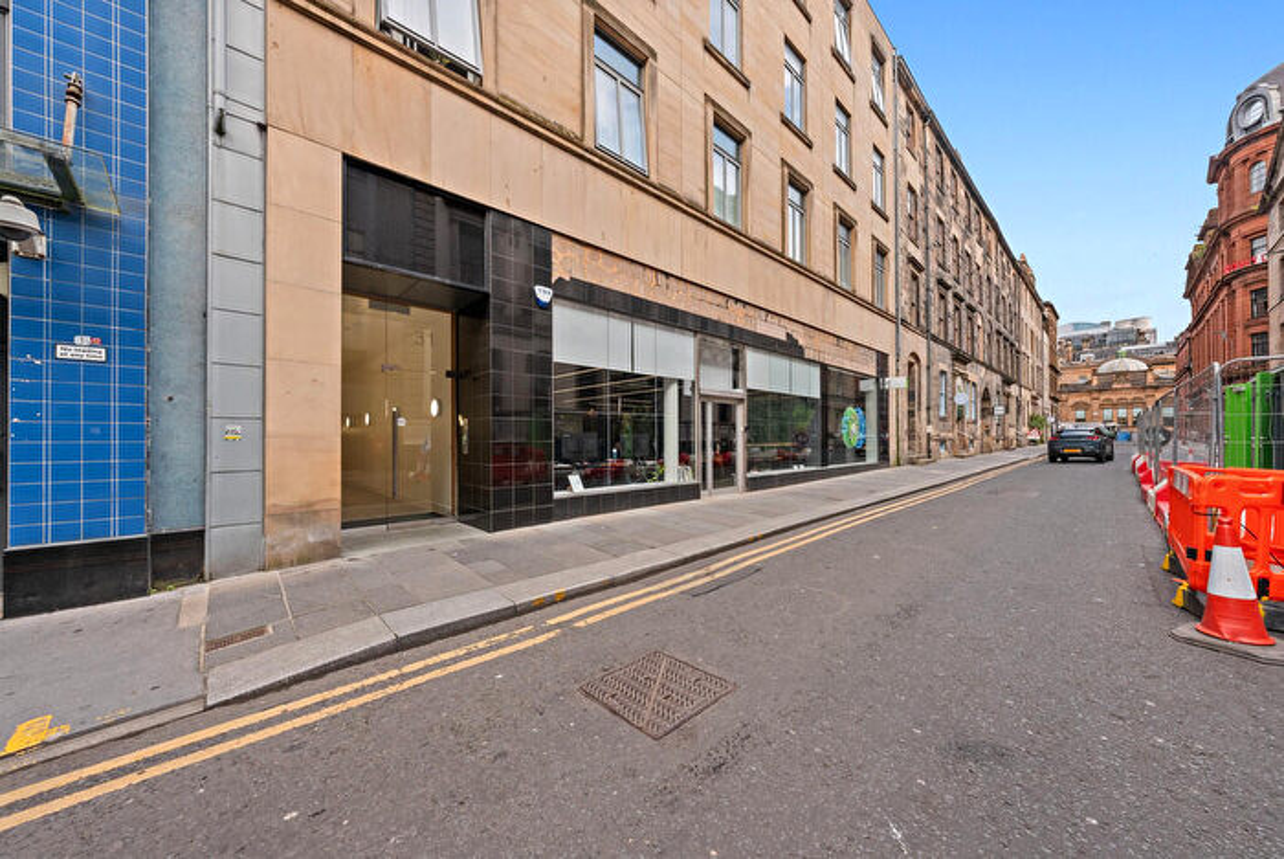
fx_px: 428
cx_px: 642
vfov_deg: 90.1
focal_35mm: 12
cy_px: 430
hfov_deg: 112.6
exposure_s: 1/160
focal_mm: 12
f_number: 5.6
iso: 800
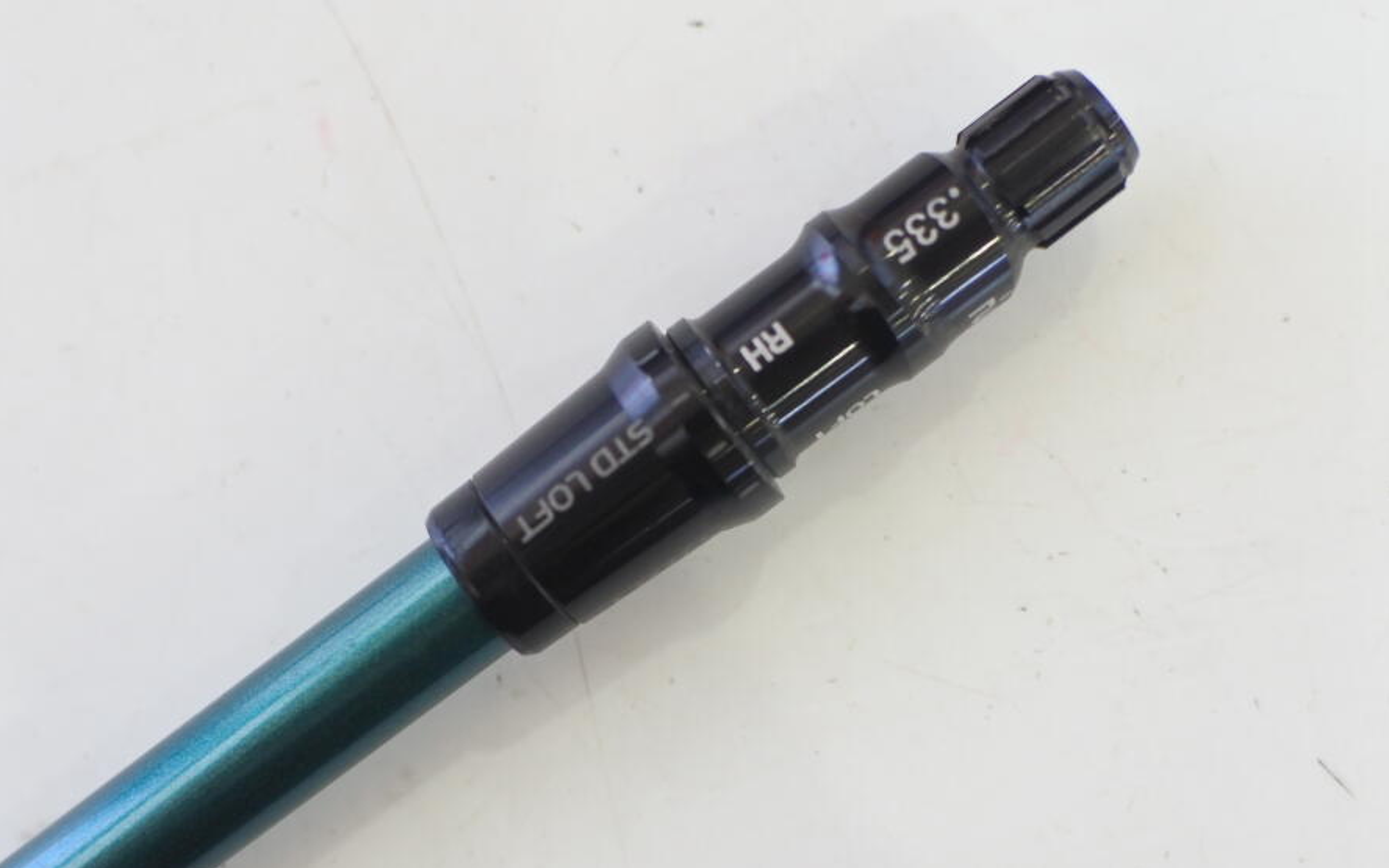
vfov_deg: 24.0
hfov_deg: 37.5
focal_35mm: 54
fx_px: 2044
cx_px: 646
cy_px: 425
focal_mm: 18.5
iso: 640
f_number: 2.8
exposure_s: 1/125
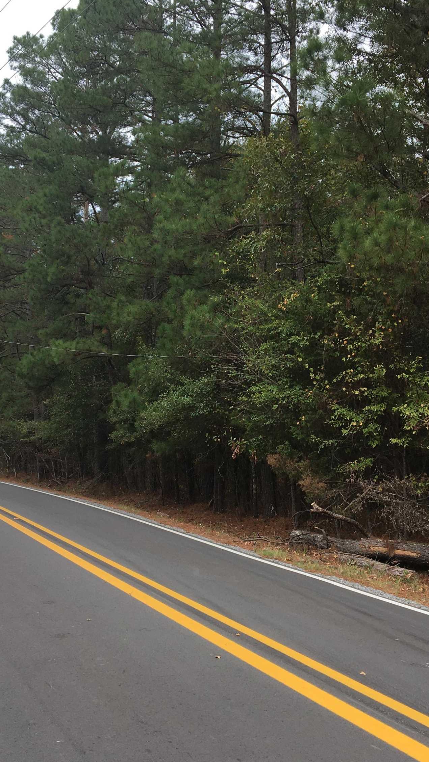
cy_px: 381
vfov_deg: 47.4
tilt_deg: +5.9
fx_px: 869
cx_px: 232
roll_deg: -1.2
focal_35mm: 43
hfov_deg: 27.7
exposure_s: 1/487
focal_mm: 4.15
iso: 25
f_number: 2.2
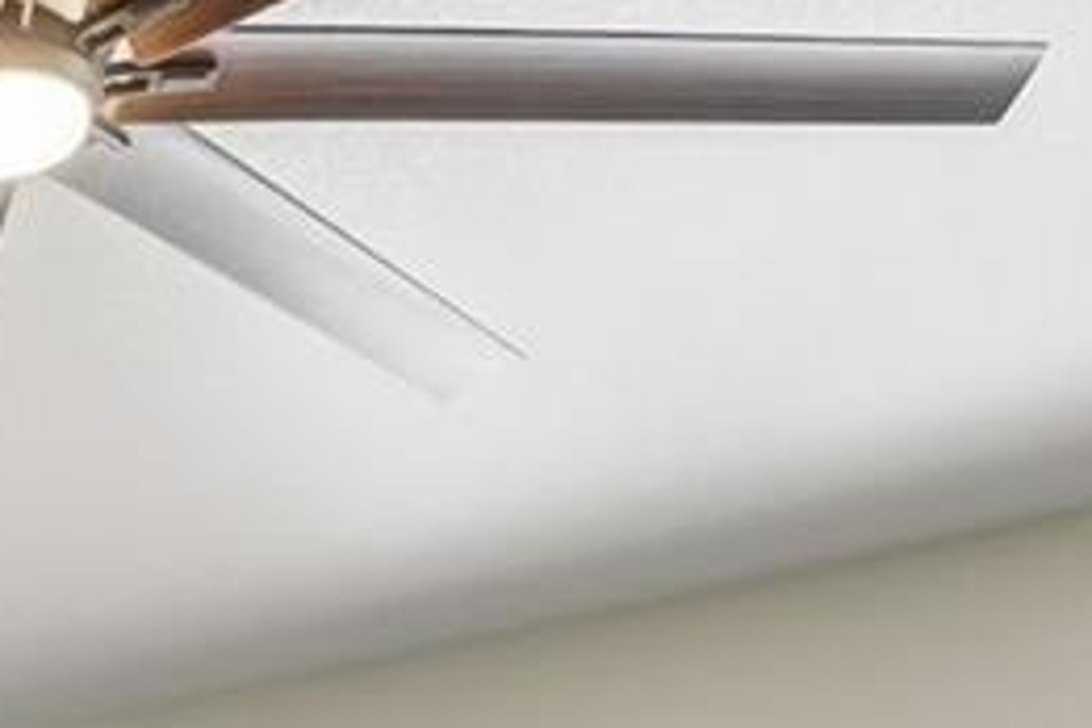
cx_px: -498
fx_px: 2790
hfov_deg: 19.6
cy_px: 1653
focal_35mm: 92
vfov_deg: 12.3
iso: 400
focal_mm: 10
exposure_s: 1/30
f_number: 8
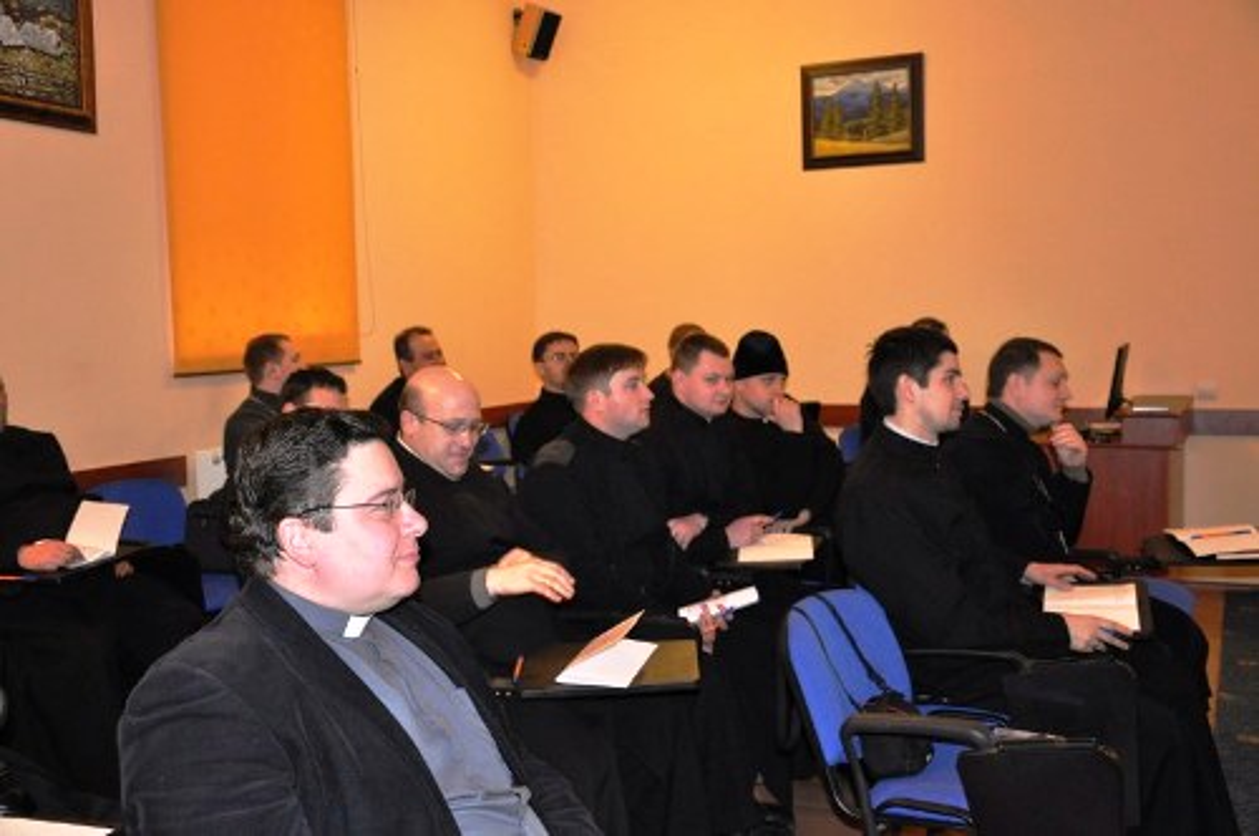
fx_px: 1362
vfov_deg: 34.1
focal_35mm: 39
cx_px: 630
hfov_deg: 49.6
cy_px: 418
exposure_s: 1/60
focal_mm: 26
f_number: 4.5
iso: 1000
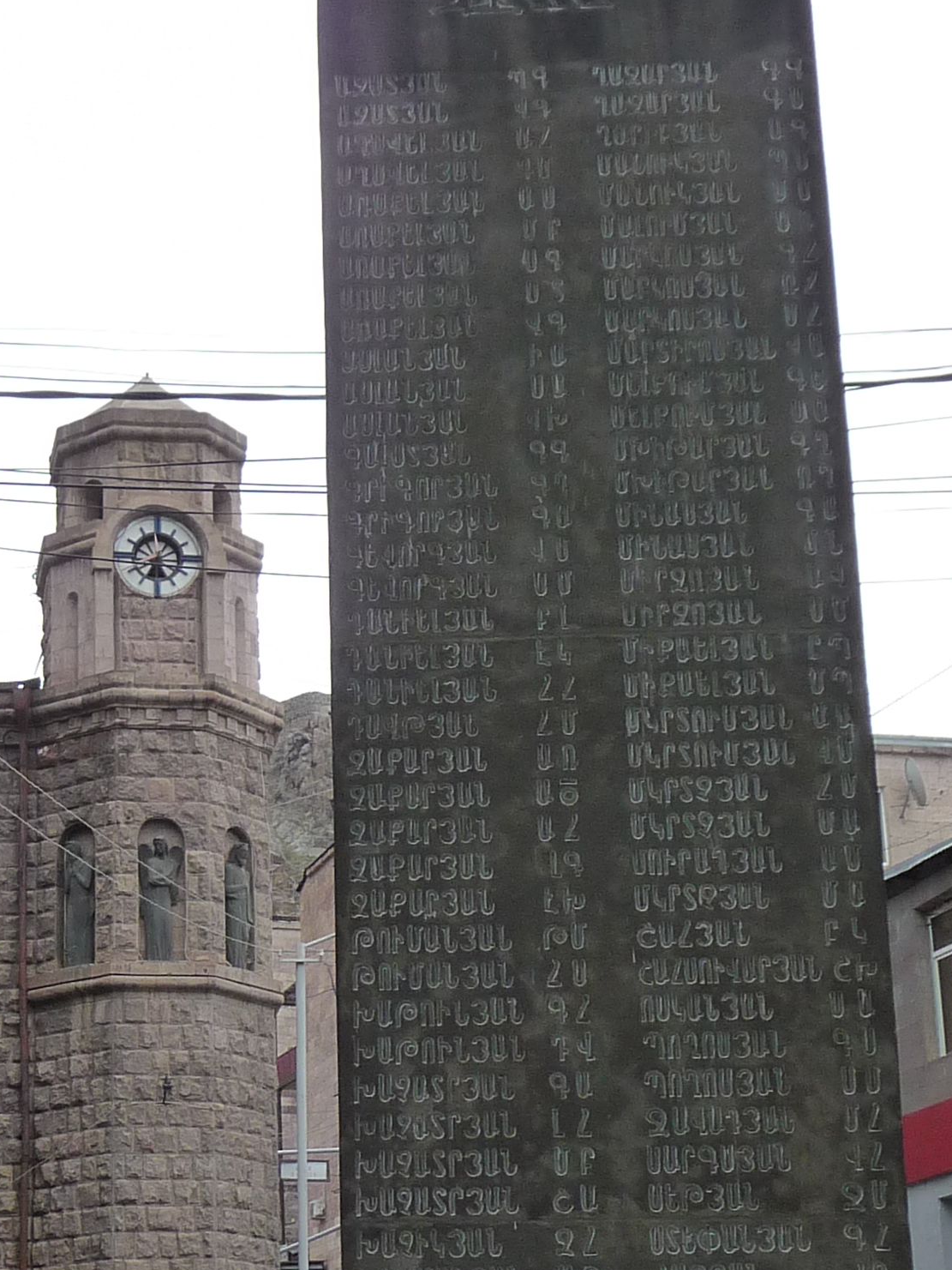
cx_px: 182
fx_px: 2566
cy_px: 857
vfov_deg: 27.6
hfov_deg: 20.8
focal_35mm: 70
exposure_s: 1/160
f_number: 3.4
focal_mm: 5
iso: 160
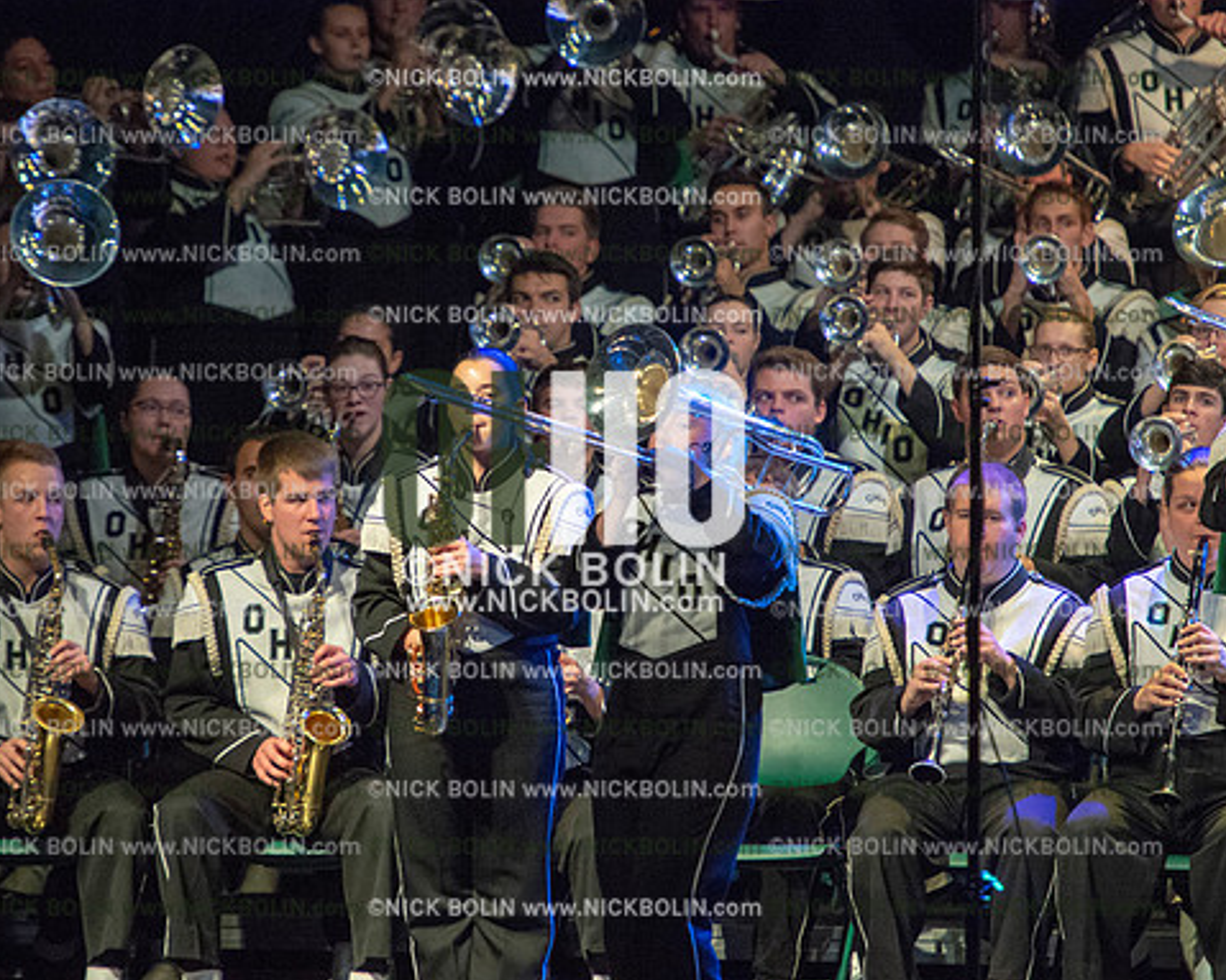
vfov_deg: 4.1
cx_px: 563
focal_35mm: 375
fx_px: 13604
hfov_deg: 5.2
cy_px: 491
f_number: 5.6
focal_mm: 330
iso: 8000
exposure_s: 1/400
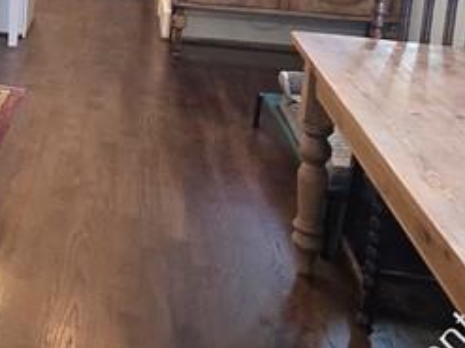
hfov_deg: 27.8
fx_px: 725
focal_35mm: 54
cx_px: -177
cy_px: -38
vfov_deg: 25.1
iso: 250
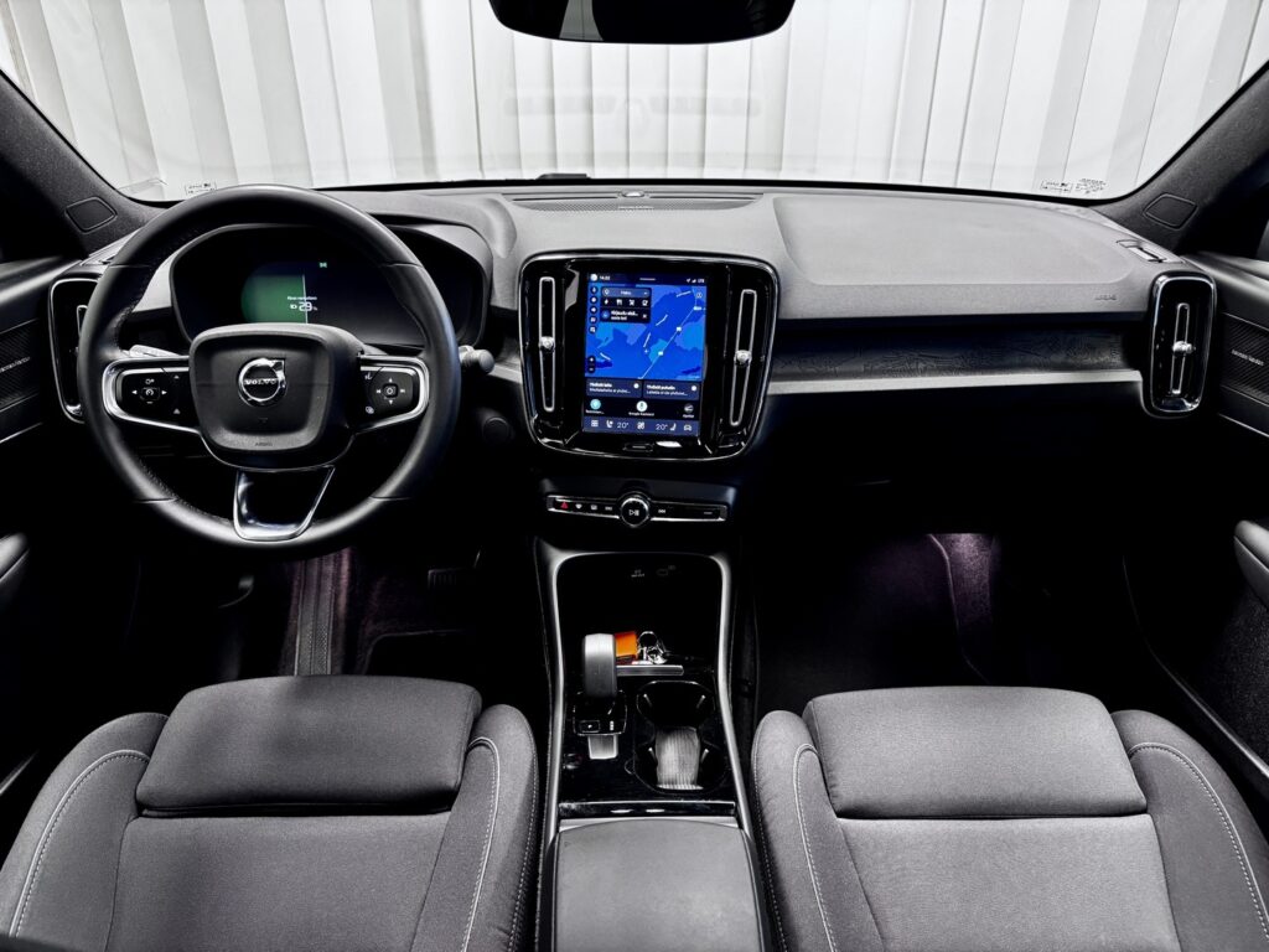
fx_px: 880
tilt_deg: -27.3
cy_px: 476
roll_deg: -0.2
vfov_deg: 56.8
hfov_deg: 71.6
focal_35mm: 24
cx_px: 634
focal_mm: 6.76
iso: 500
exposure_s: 1/50
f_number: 1.78
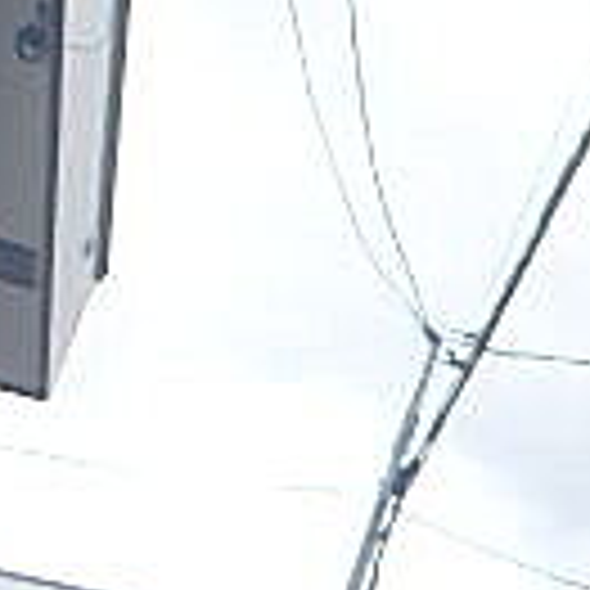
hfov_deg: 13.9
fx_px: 1755
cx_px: 1383
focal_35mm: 91
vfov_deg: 18.3
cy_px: 671
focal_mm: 3.7
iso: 125
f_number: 3.5
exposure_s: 1/400
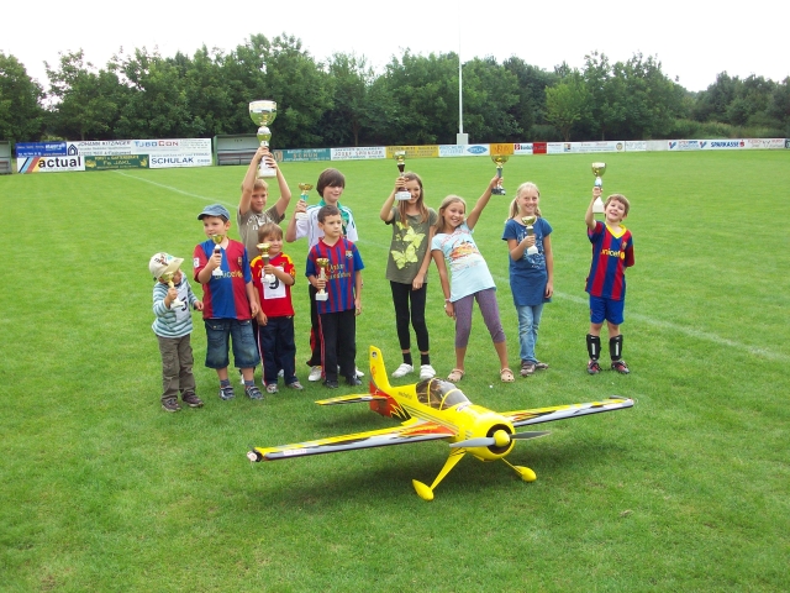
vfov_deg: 34.3
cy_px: 296
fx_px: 959
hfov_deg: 44.8
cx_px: 395
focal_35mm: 42
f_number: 3.2
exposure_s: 1/131
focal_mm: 7.1
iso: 80
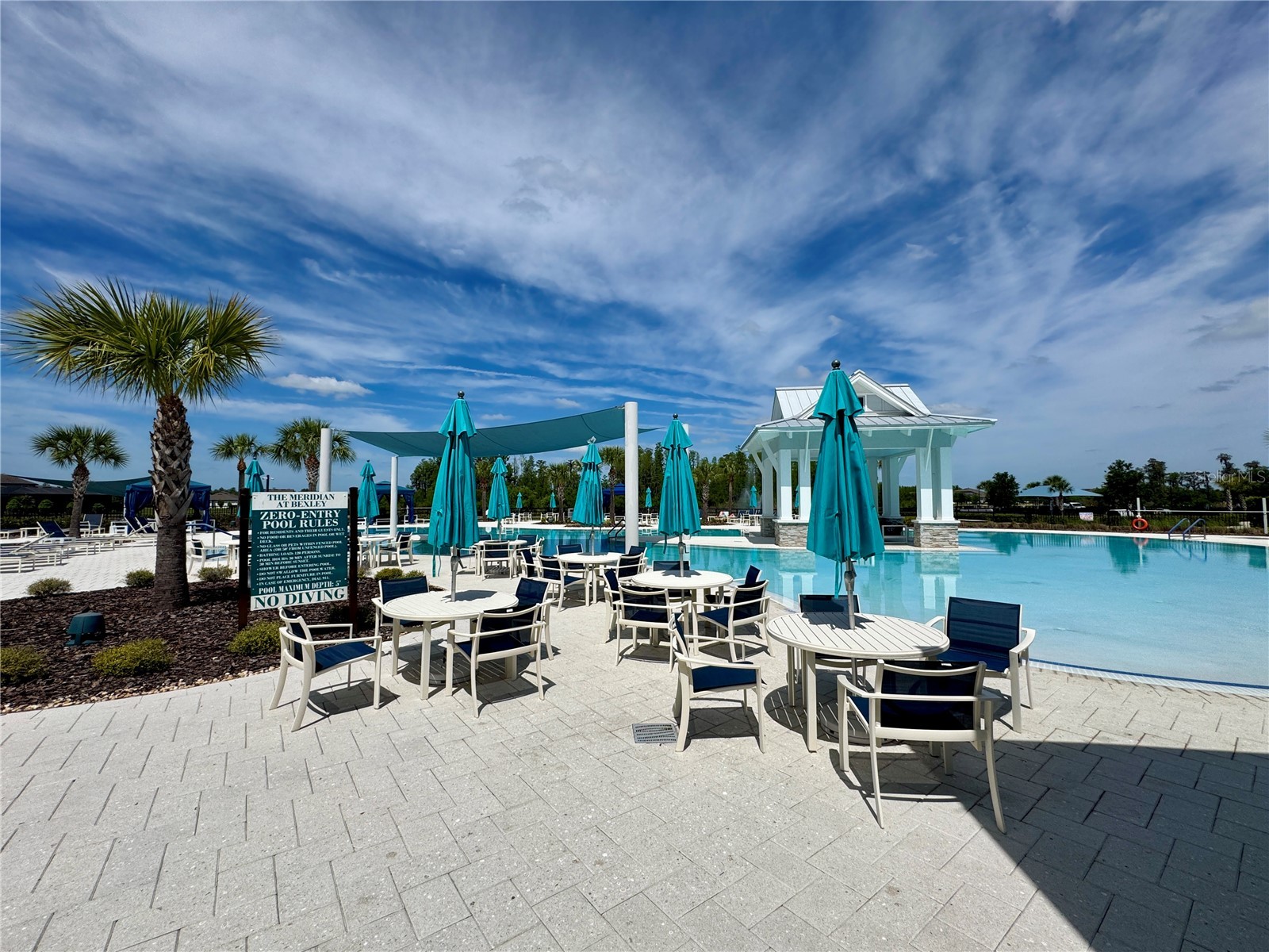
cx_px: 634
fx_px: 513
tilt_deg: +2.8
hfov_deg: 102.1
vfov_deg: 85.7
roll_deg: +0.2
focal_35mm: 14
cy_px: 476
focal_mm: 2.22
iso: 32
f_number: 2.2
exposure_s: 1/3906
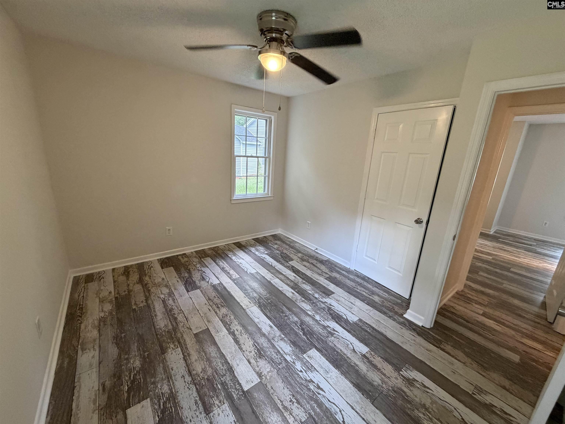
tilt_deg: -14.2
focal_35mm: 14
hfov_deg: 102.1
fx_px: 229
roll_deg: -2.8
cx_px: 282
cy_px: 212
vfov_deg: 85.7
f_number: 2.2
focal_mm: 2.22
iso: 320
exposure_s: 1/60
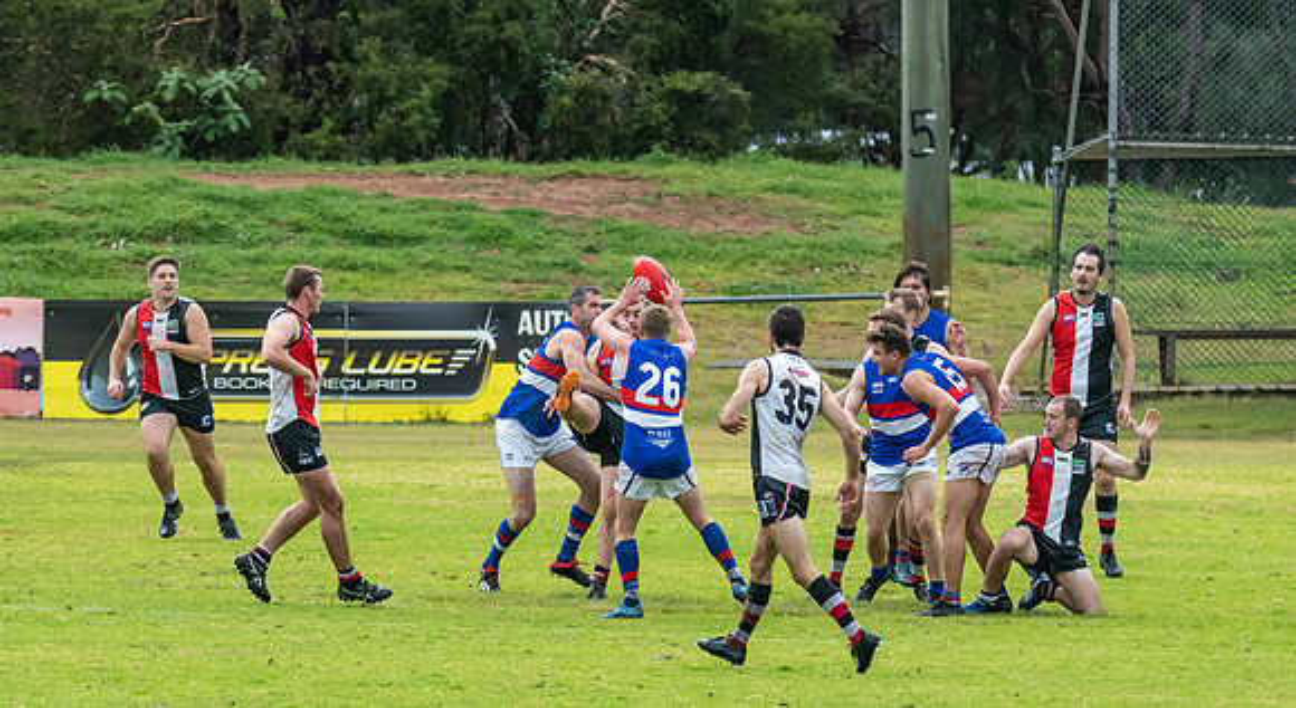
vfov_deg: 2.4
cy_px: 409
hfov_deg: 4.5
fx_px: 16643
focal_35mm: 488
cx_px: 636
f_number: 7.1
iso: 1250
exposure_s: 1/2000
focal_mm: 260
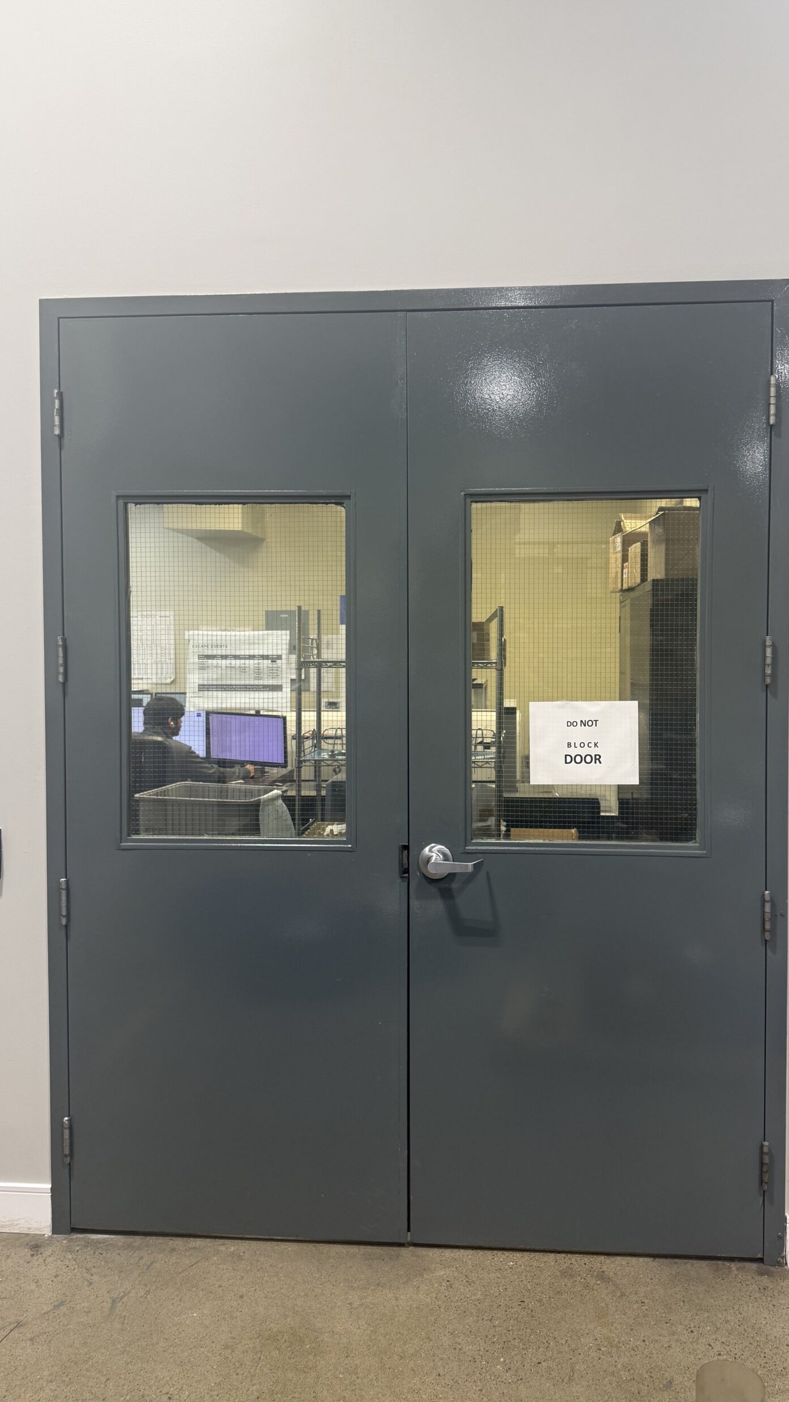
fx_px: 1004
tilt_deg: -1.2
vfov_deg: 69.8
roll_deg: +0.2
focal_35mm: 27
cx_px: 444
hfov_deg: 42.8
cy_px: 679
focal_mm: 6.76
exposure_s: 1/120
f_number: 1.78
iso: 125
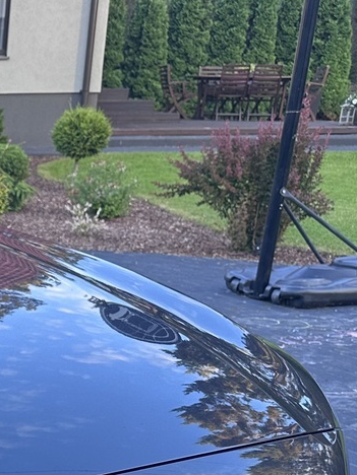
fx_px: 1128
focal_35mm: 82
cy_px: 548
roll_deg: +1.4
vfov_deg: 22.3
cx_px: -297
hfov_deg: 15.4
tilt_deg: -21.5
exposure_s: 1/121
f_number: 1.78
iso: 80
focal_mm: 6.86
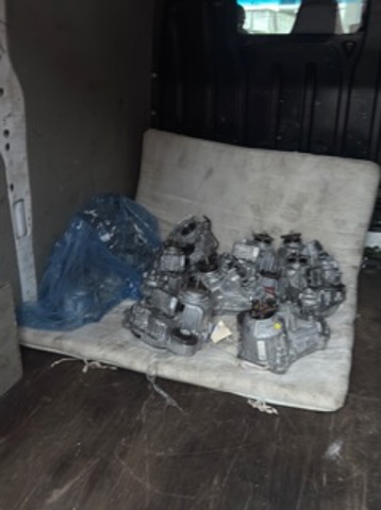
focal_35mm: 35
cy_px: 255
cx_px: 190
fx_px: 515
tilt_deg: -23.2
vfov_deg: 52.7
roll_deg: -1.0
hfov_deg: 40.6
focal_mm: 6.76
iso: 800
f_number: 1.78
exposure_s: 1/23
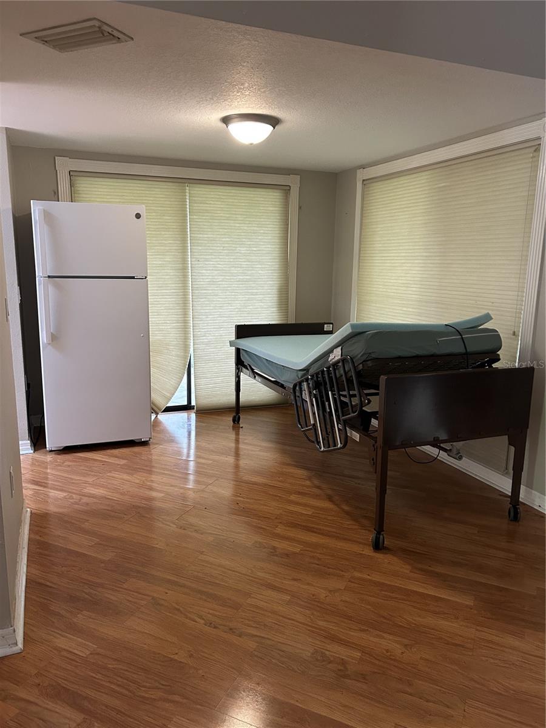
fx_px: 547
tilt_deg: -10.6
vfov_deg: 67.3
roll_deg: -1.1
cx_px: 273
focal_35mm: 26
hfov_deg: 53.1
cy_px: 364
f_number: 1.5
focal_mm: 5.7
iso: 320
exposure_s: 1/60
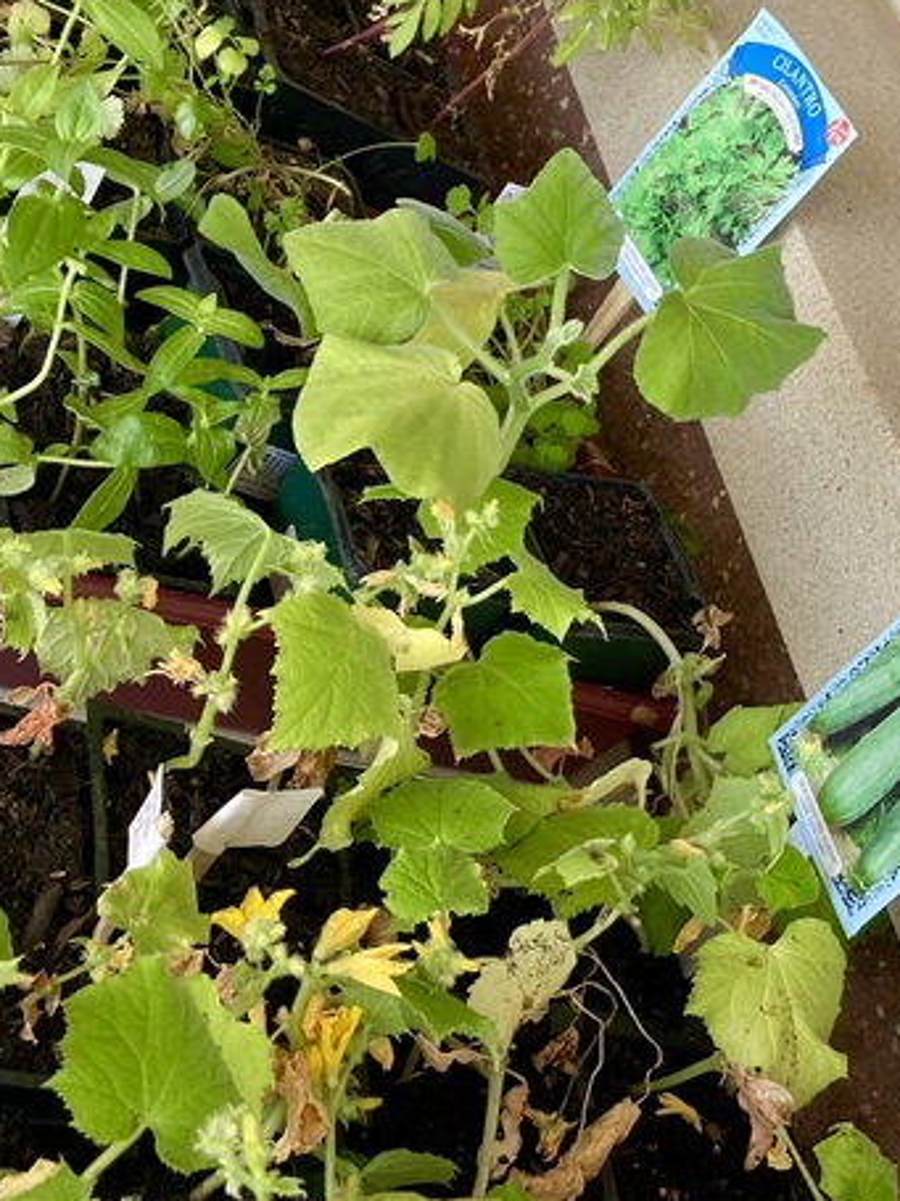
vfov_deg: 30.7
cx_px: 370
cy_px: 620
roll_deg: -37.7
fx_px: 2185
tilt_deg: -36.0
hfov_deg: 23.2
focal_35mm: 63
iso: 32
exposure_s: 1/121
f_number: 1.8
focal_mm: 3.99
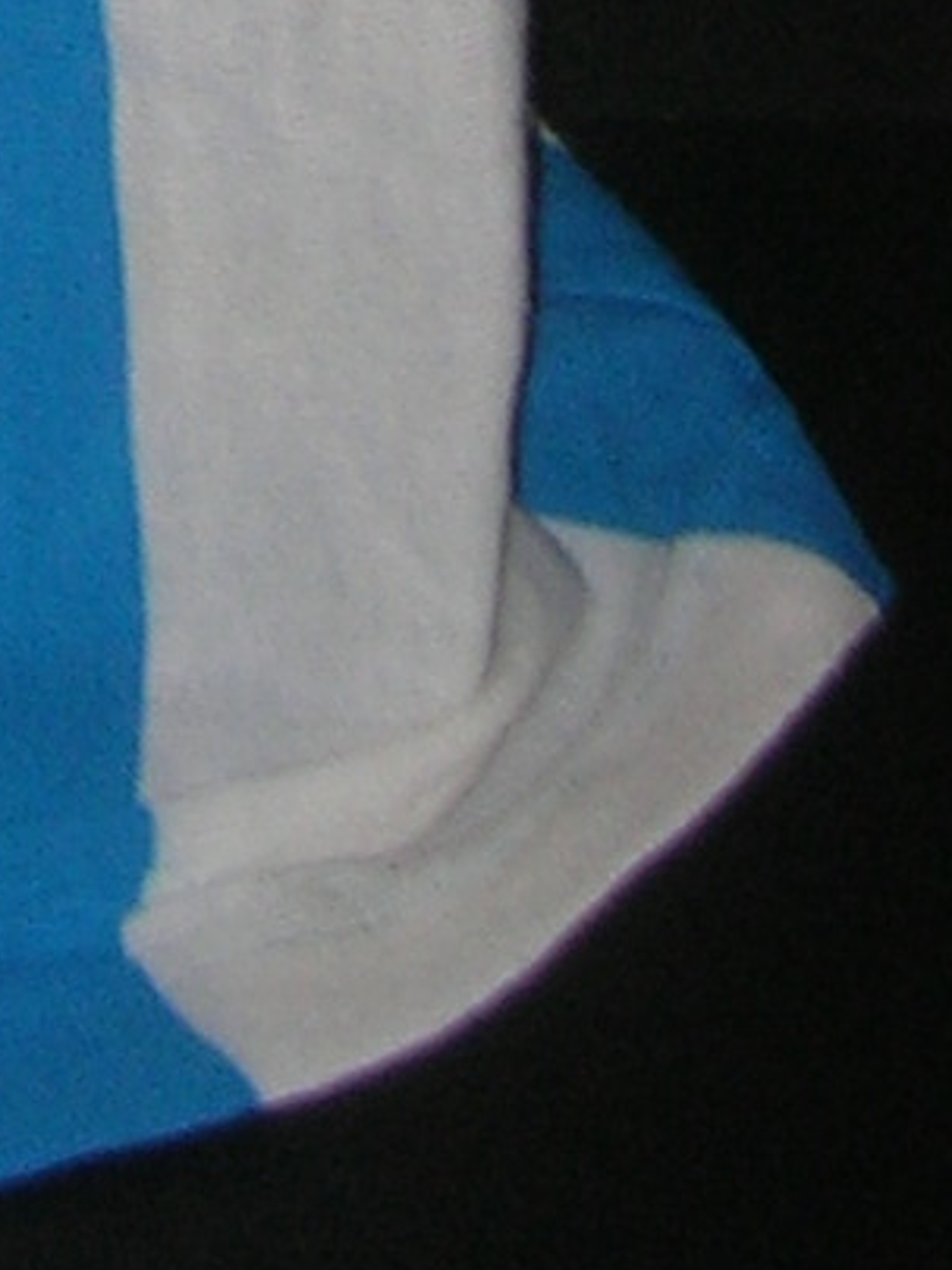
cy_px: -2292
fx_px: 7994
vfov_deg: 8.0
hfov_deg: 6.6
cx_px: -1040
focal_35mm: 218
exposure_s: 1/60.1
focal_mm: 5.7
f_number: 2.9
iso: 50
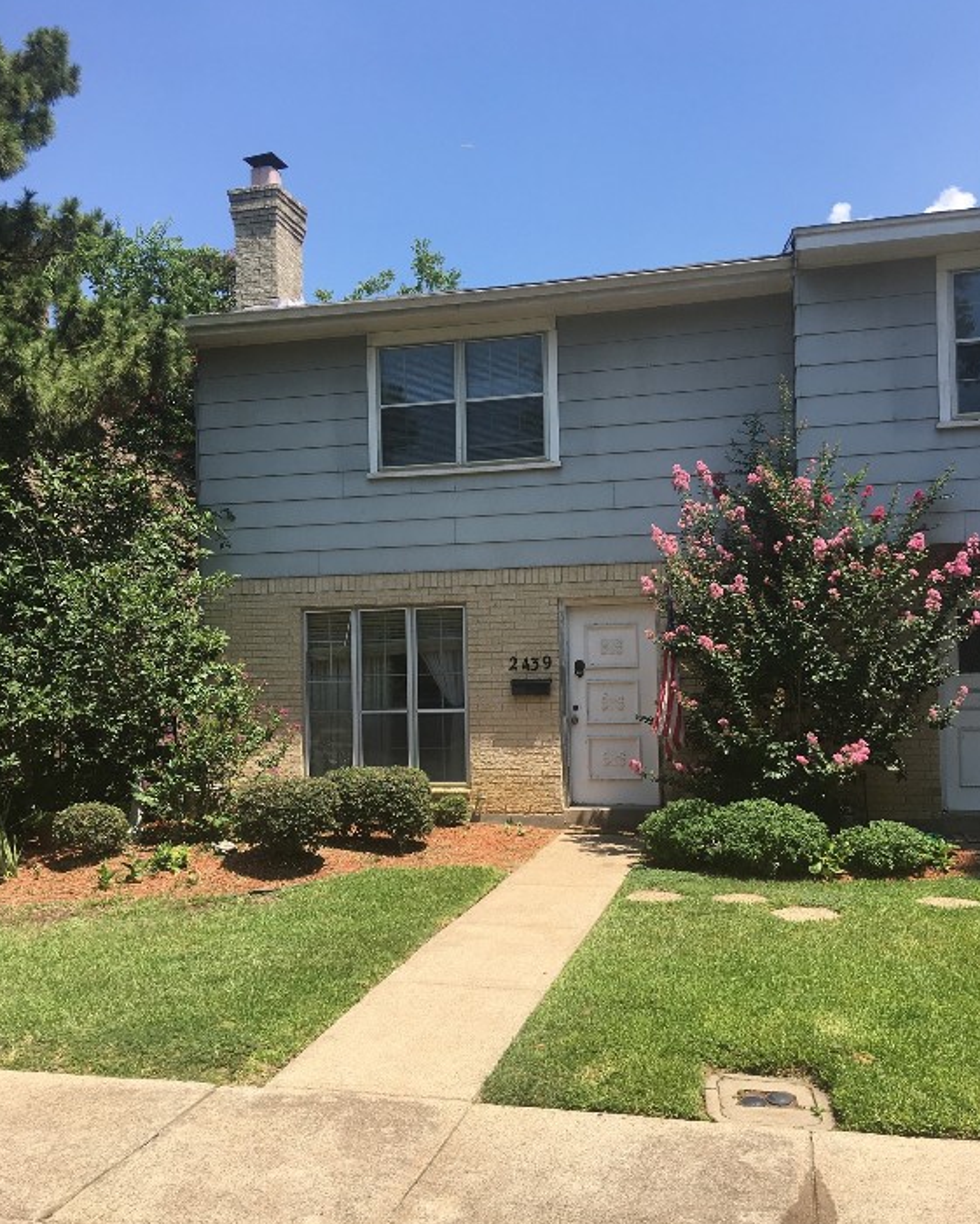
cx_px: 489
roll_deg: +0.6
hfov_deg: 47.1
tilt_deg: +2.3
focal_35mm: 31
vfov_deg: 57.1
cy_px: 653
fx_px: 1124
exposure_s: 1/986
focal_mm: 4.15
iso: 25
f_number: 2.2
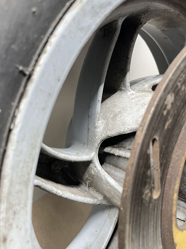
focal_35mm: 34
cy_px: 110
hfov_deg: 41.6
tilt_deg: -36.7
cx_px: 77
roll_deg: -4.7
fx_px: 244
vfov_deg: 53.8
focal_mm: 4.2
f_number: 1.6
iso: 160
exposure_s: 1/50
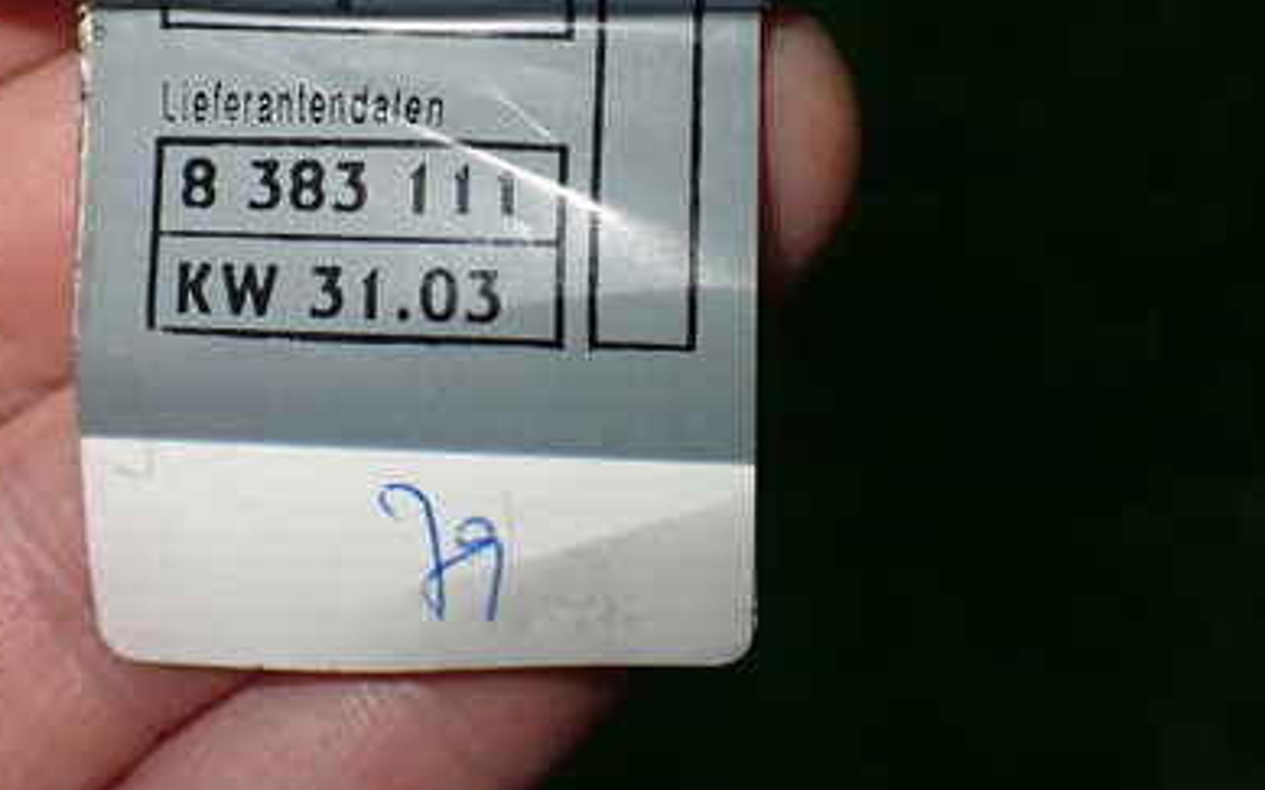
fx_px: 1689
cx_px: 511
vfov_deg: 25.9
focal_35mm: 49
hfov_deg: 40.9
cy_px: 156
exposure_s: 1/125
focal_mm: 5.4
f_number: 2.3
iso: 200
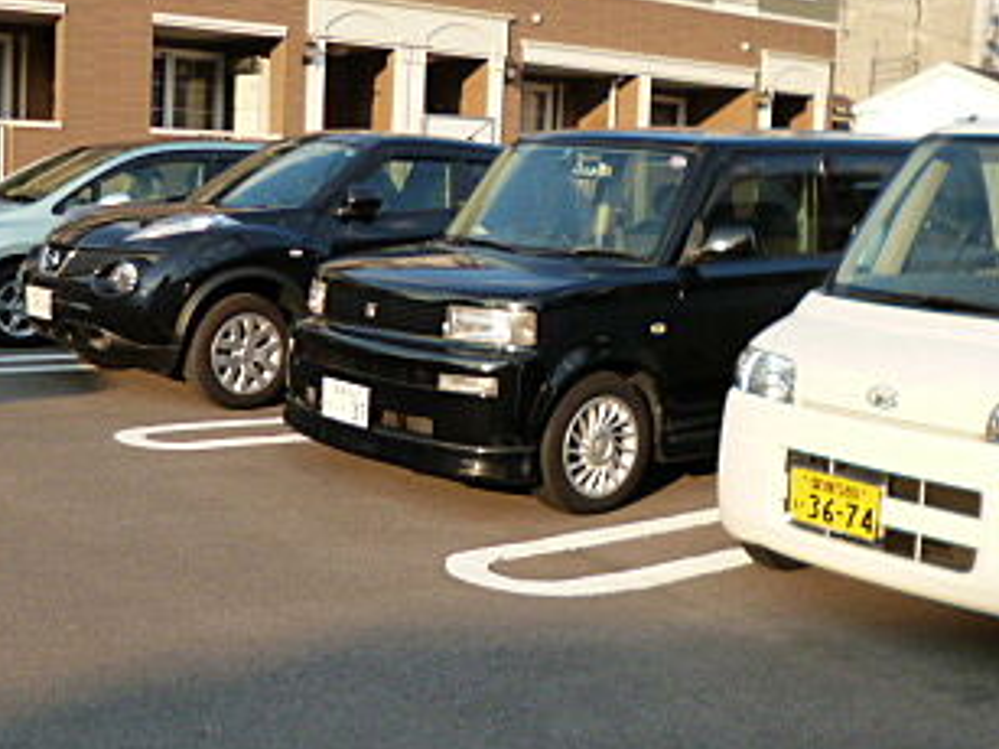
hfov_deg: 37.8
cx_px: 329
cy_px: 313
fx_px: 1442
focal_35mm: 50
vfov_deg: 29.0
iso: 160
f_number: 2.5
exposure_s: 1/640
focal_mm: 4.3
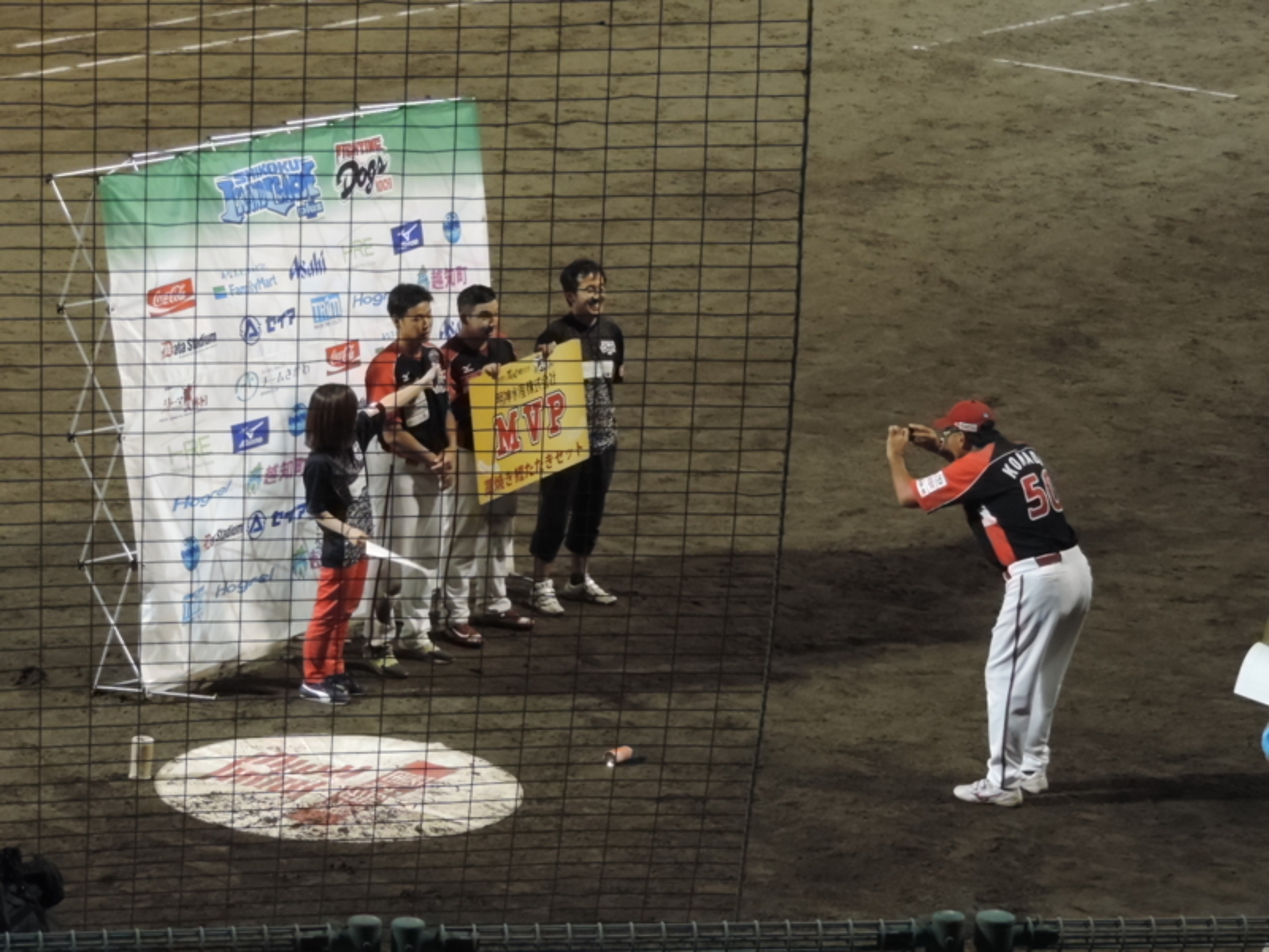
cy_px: 476
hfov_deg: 13.6
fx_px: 5316
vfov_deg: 10.2
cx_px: 634
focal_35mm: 145
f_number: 4.4
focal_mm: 25.8
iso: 800
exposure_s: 1/80
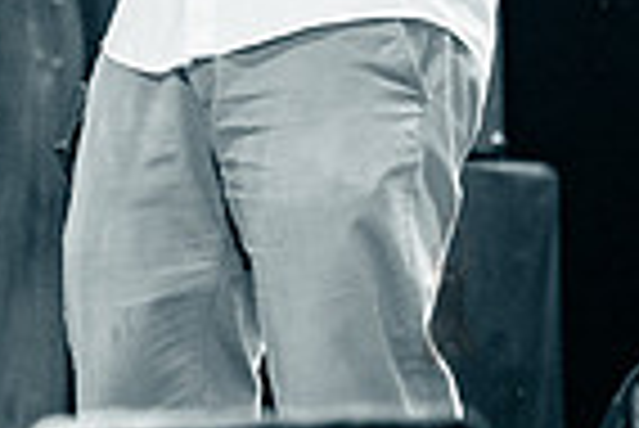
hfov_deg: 6.2
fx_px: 5792
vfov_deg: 4.2
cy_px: -372
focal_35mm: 326
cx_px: -423
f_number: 3.2
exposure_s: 1/500
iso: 6400
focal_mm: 80
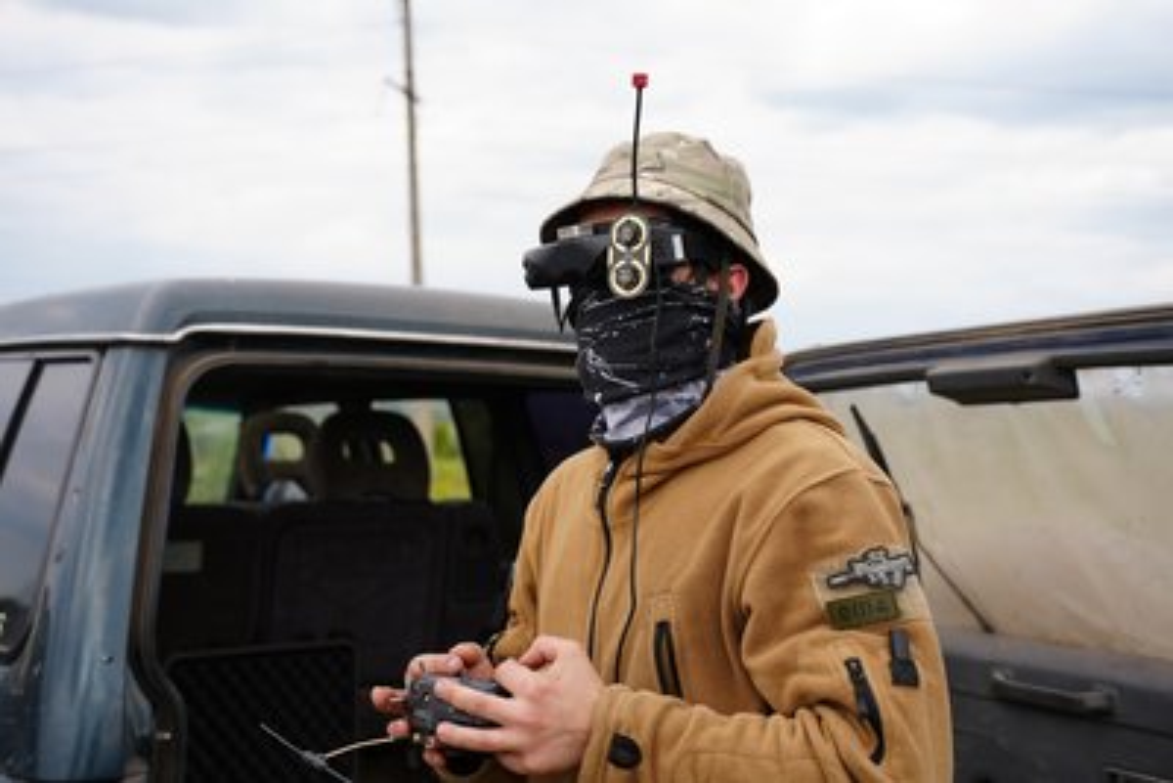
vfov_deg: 31.2
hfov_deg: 45.4
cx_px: 586
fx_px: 1402
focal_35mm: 43
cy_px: 392
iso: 80
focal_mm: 43
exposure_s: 1/400
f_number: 5
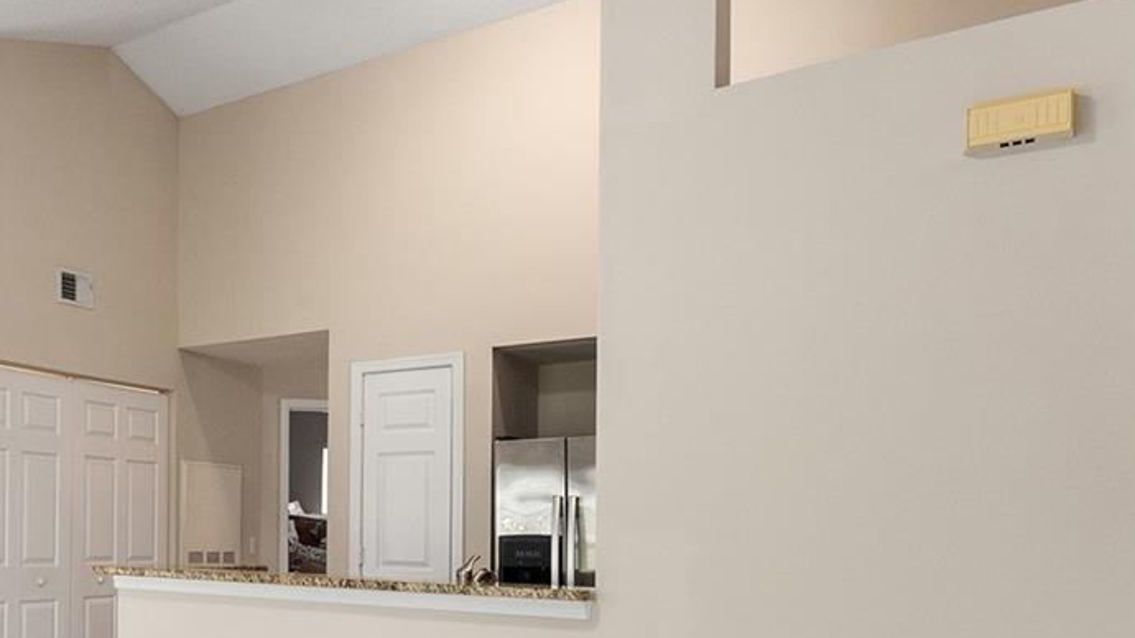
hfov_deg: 48.0
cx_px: 0
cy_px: 498
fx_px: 1023
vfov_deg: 33.8
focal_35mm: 34
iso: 1600
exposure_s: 1/30
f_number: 7.1
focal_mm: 14
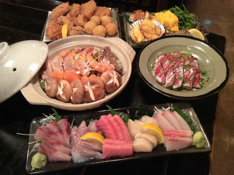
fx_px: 216
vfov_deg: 44.1
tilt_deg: -48.0
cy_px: 88
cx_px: 117
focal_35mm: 32
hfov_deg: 56.9
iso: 250
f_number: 2.4
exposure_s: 1/24
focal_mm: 3.3
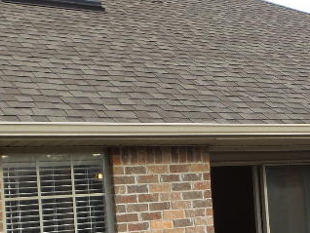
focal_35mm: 74
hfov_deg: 26.0
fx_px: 663
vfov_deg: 19.6
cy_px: 199
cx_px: 232
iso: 100
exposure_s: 1/250
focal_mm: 4.1
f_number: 3.5
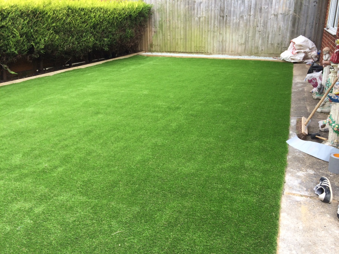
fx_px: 284
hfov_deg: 61.7
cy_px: 127
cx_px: 170
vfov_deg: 48.2
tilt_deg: -18.4
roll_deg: +1.4
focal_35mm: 29
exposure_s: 1/746
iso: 32
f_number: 2.2
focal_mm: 4.15
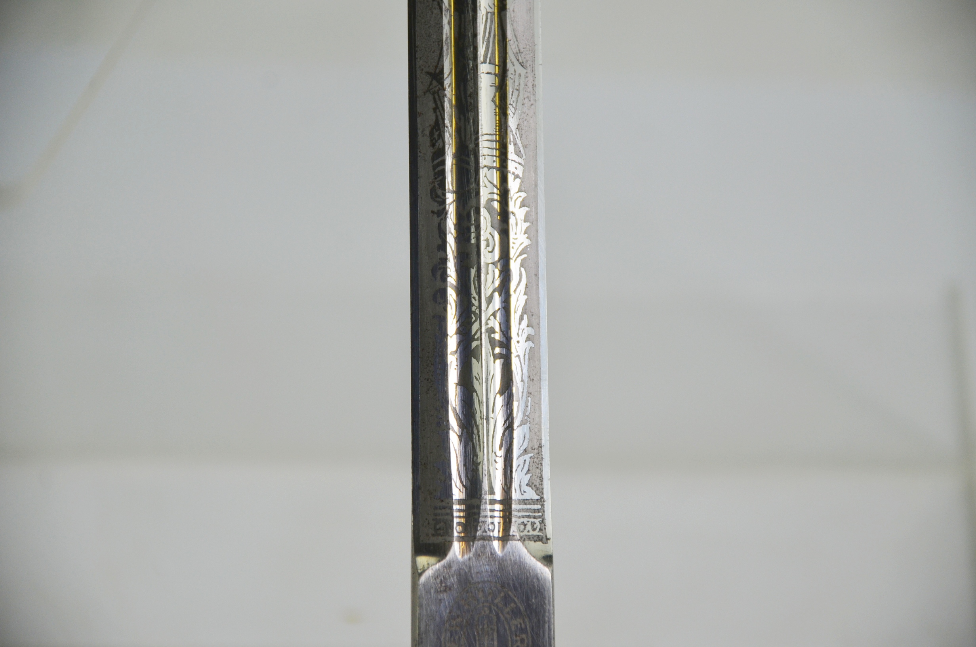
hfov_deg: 10.2
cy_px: 324
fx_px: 5479
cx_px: 488
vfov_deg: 6.8
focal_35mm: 202
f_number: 5.6
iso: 400
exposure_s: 1/500
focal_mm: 135
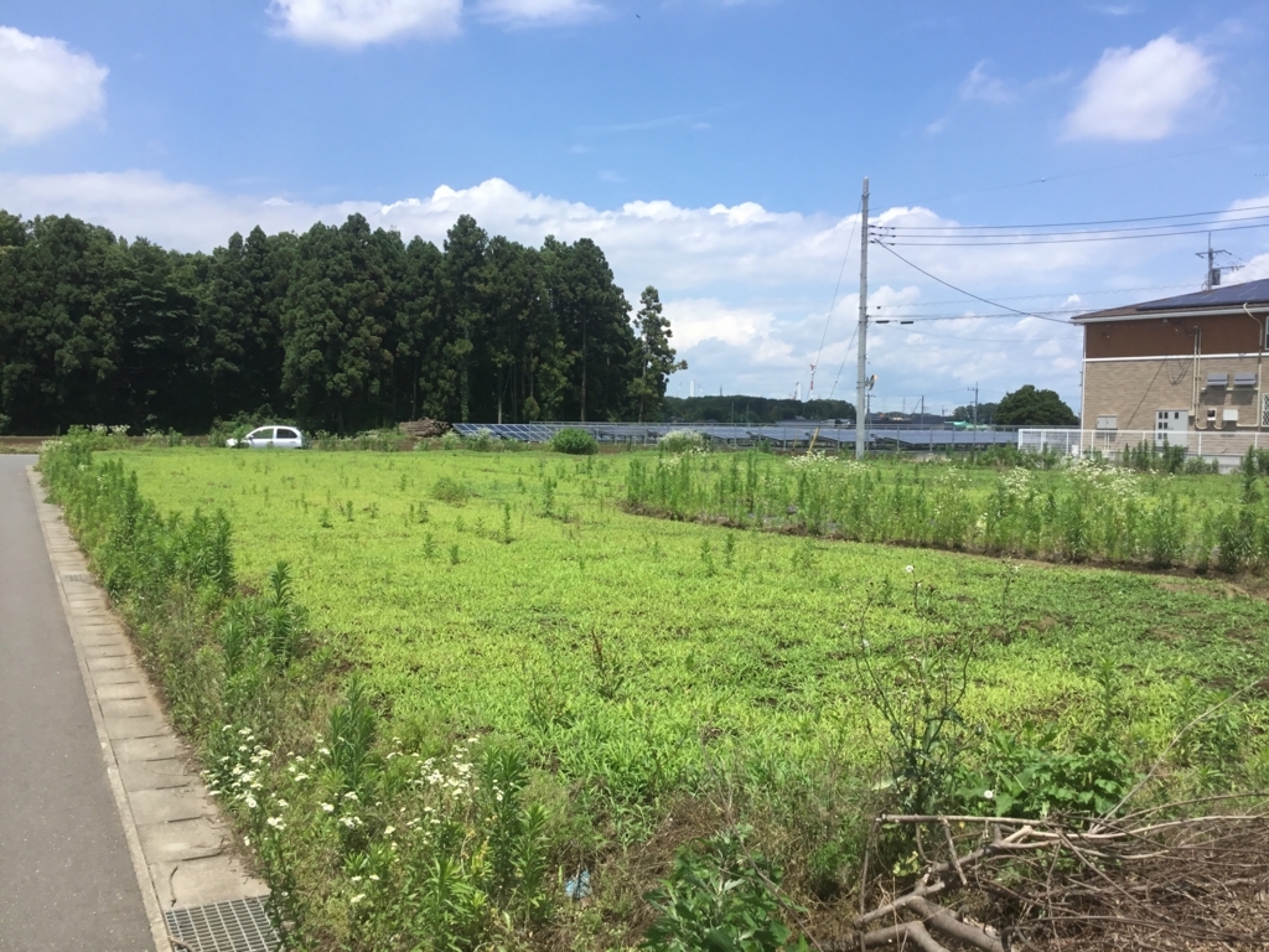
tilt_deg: -3.3
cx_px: 634
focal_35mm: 31
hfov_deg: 58.4
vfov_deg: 45.4
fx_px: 1136
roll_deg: -0.8
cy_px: 476
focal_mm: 3.3
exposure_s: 1/1456
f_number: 2.4
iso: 25
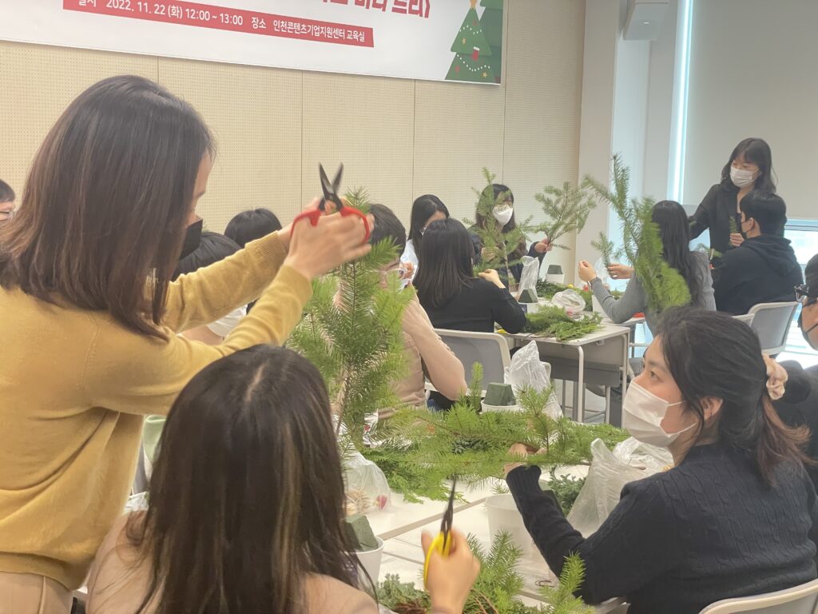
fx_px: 1229
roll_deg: -0.6
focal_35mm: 52
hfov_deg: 36.8
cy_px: 307
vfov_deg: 28.0
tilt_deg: -7.2
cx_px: 409
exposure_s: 1/60
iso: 320
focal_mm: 6
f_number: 2
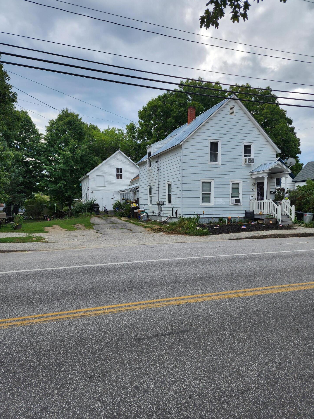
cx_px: 162
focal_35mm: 24
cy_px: 214
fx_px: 290
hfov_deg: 56.8
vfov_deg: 71.6
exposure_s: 1/788
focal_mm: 6.4
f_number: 1.8
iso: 12
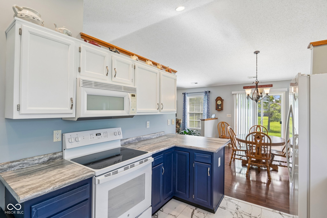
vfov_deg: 73.7
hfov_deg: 96.7
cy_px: 109
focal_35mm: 16
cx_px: 164
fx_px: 145
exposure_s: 1/30
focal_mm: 16
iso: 100
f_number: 8
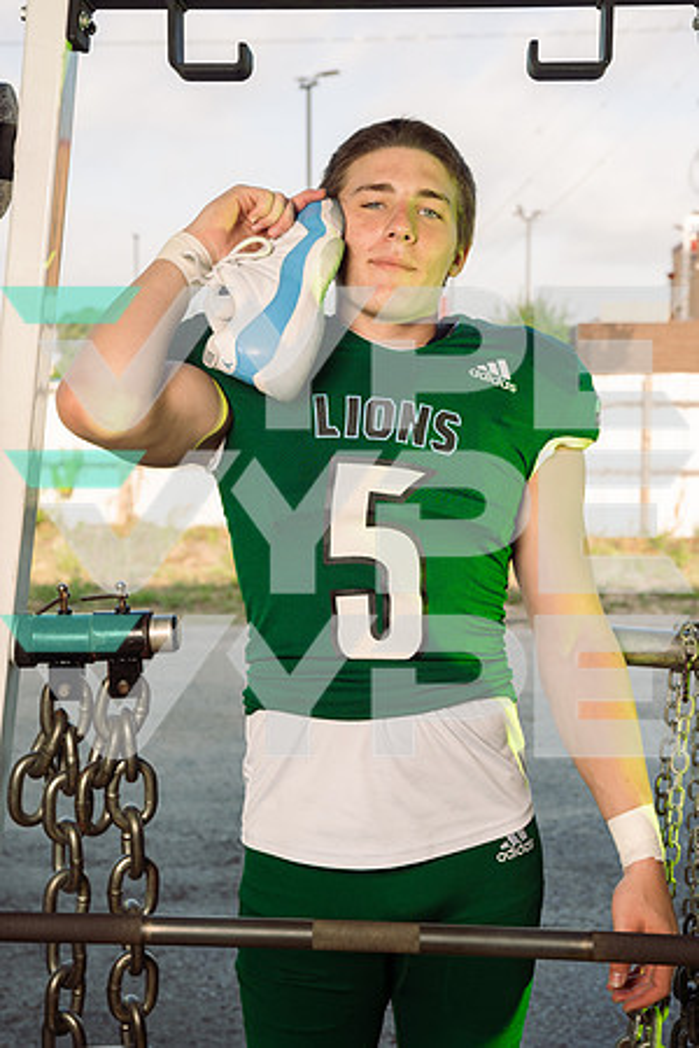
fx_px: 1718
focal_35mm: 59
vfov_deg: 33.9
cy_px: 524
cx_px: 350
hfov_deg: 23.0
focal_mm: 59
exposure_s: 1/250
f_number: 6.3
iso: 80
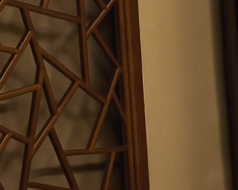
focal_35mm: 175
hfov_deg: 10.8
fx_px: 1233
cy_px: 182
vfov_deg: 8.8
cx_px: 311
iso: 1250
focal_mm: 6.57
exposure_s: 1/25
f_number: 1.6
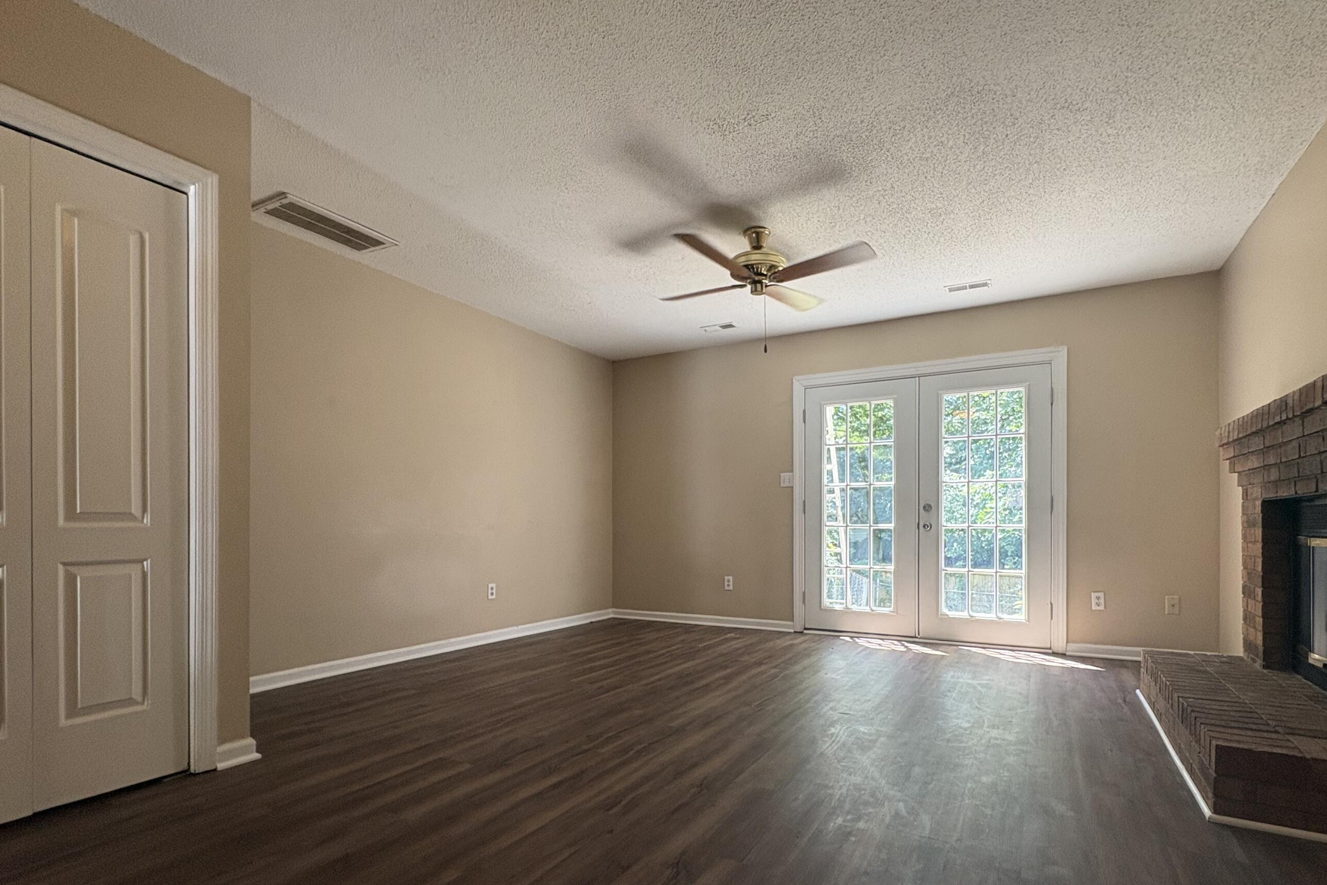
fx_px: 627
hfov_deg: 93.1
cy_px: 527
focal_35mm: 17
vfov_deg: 69.8
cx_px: 720
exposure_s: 1/120
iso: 200
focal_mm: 2.22
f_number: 2.2
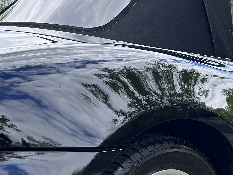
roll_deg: -2.5
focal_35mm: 66
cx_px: 105
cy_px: 123
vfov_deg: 22.1
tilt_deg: -10.4
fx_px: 444
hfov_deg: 29.4
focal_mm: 5.7
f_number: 1.5
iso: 50
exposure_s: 1/1029
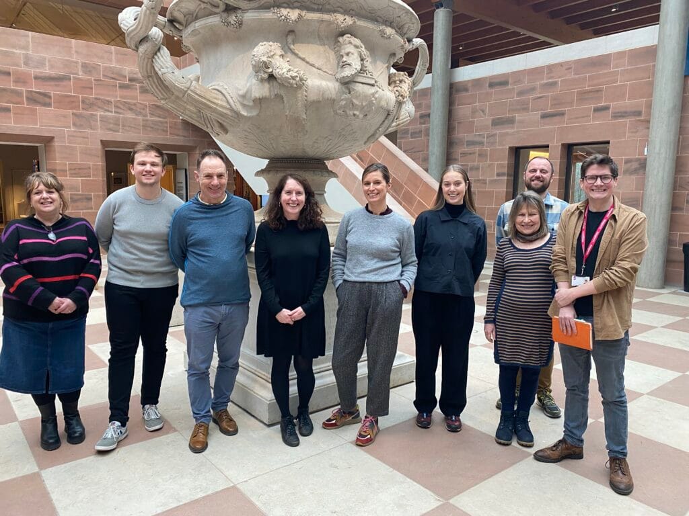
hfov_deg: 67.3
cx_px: 344
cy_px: 258
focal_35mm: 26
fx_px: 518
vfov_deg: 53.1
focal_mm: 4.25
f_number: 1.8
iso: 125
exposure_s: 1/82
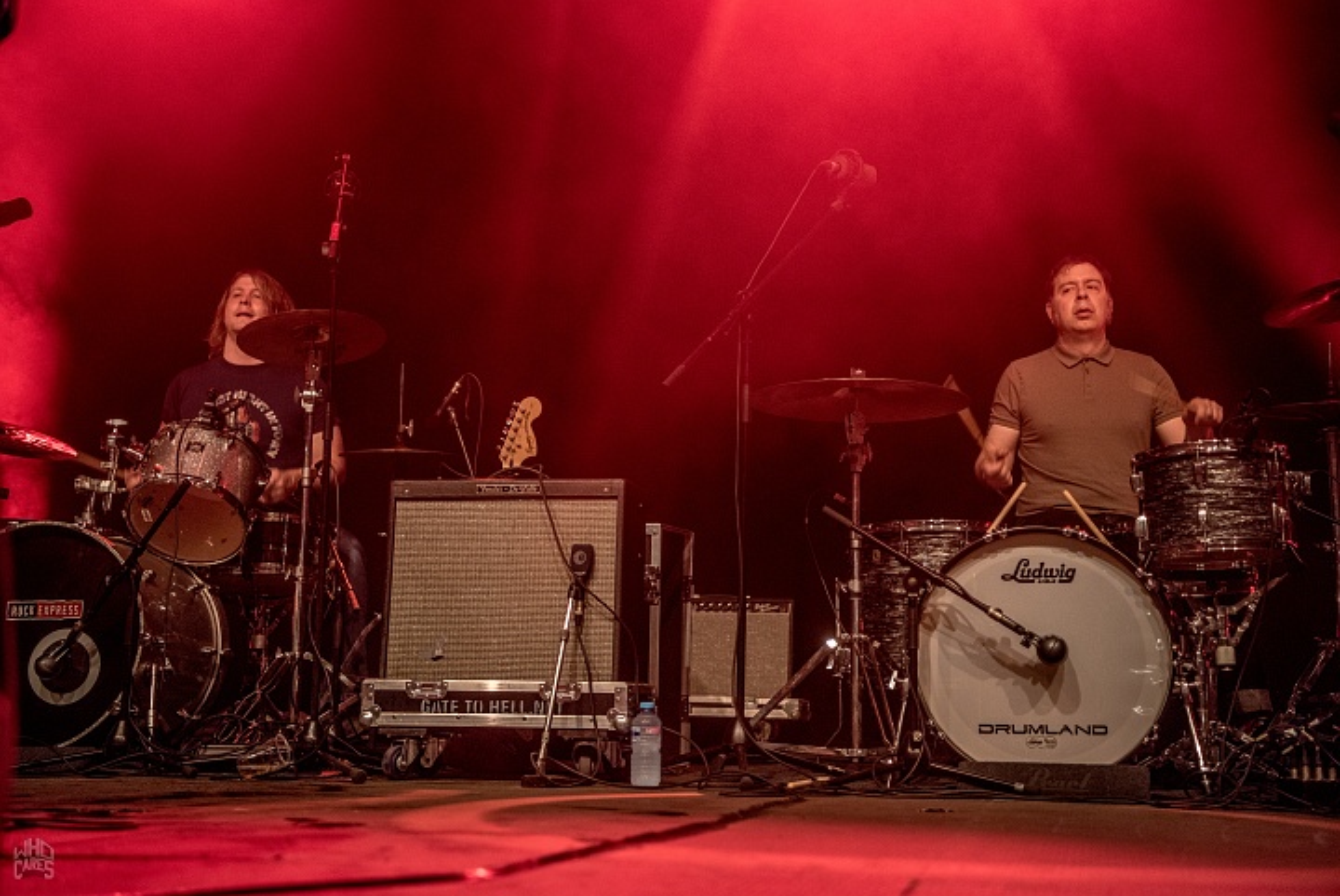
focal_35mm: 50
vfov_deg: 27.0
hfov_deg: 39.6
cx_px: 670
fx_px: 1862
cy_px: 448
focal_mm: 50
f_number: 2.8
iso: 1250
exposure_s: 1/80
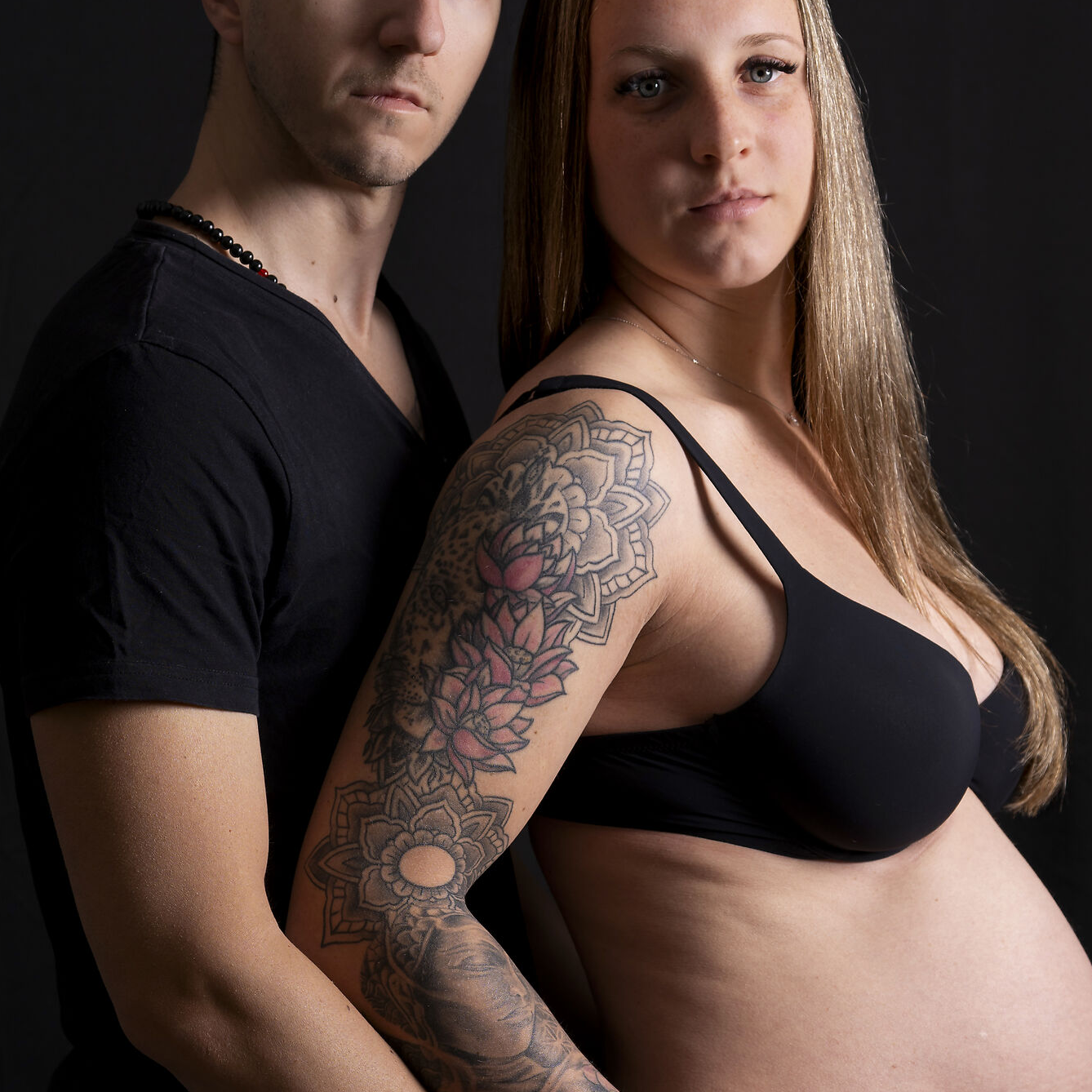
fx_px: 3319
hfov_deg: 18.7
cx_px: 556
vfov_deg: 18.7
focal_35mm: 93
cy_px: 623
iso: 64
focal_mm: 61
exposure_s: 1/200
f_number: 5
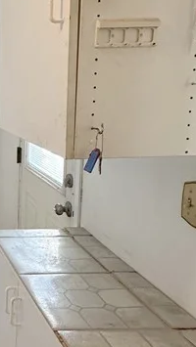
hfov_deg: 21.4
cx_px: -121
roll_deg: +1.8
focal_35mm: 44
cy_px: 148
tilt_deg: -7.4
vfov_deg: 46.2
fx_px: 406
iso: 200
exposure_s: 1/120
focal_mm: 2.22
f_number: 2.2
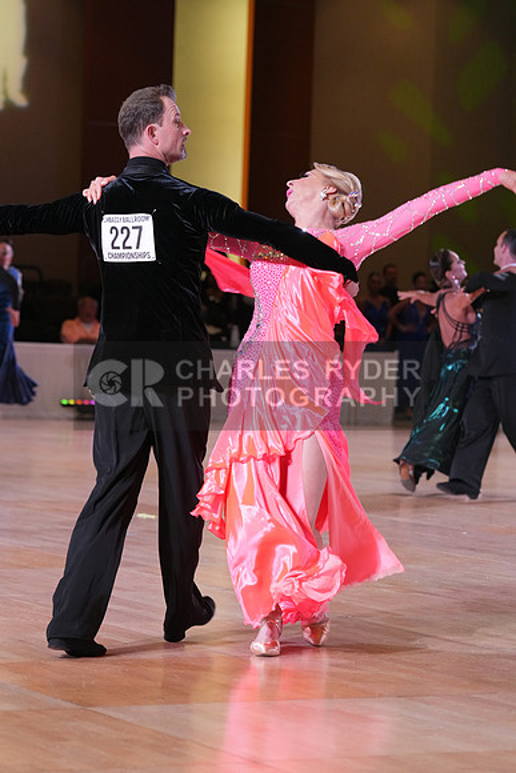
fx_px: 2815
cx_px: 258
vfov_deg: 15.6
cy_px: 386
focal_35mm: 131
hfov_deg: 10.5
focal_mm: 131
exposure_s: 1/200
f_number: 5
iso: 2500
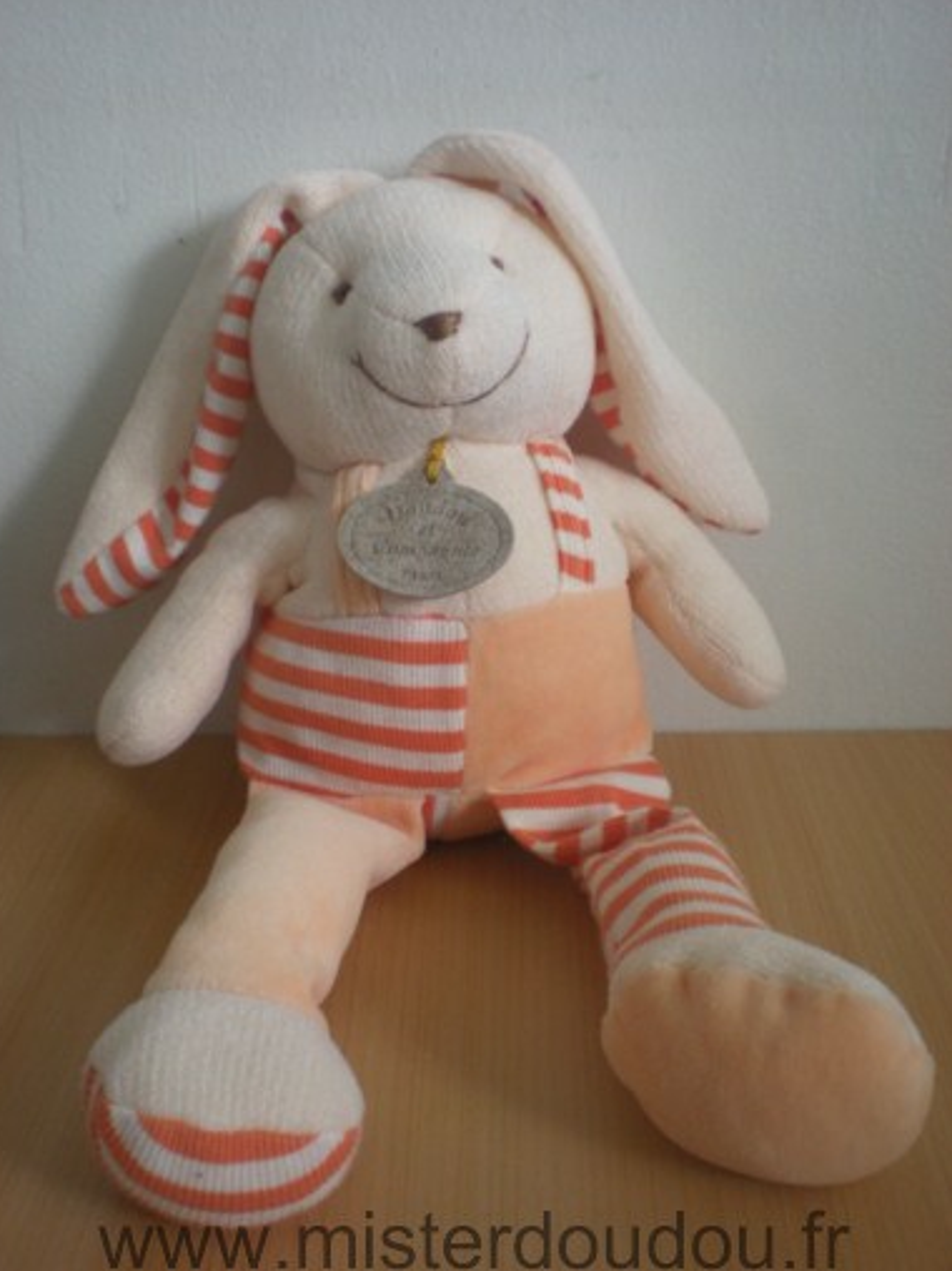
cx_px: 471
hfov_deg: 36.8
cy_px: 639
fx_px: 1431
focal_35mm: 39
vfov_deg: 47.9
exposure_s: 1/60
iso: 155
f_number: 3.1
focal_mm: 6.3
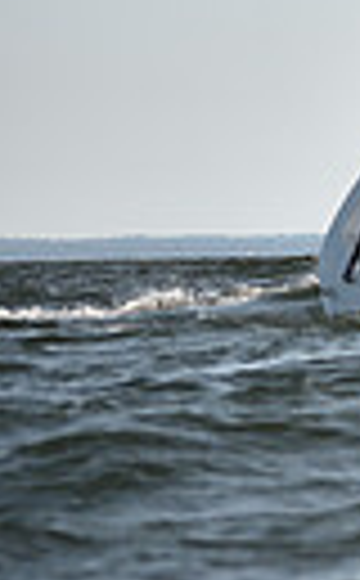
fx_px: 5083
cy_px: 25
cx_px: 1300
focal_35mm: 322
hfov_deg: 3.9
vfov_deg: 6.5
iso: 250
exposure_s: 1/1250
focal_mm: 70
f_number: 3.5
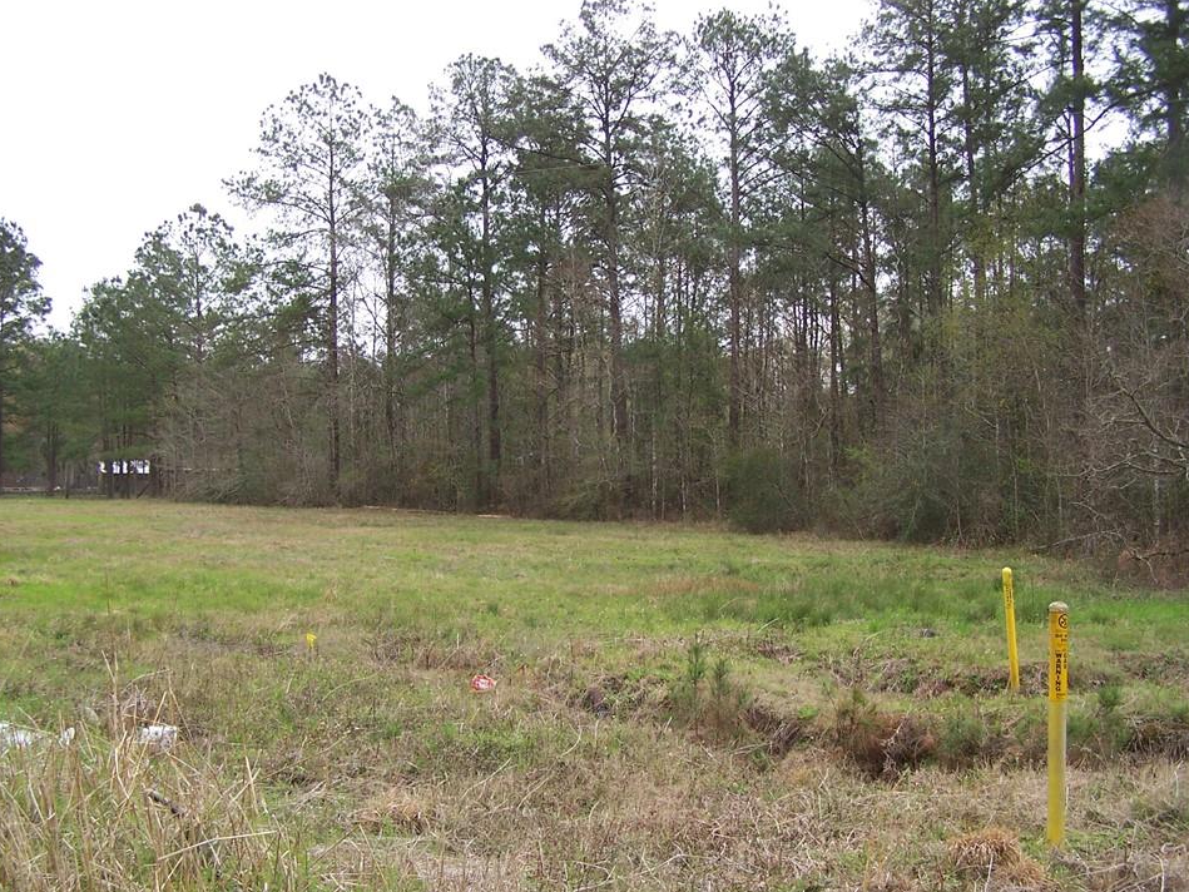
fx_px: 1408
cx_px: 558
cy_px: 479
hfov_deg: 45.7
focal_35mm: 41
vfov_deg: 35.1
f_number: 2.8
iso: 80
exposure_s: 1/250
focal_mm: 6.3
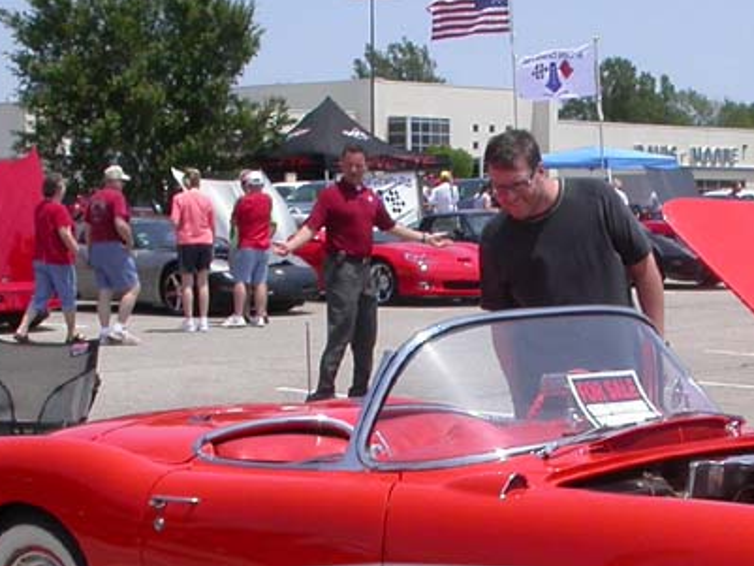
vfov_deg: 15.1
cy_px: 506
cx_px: 543
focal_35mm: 97
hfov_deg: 20.1
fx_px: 2113
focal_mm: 7.85
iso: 100
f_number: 7.5
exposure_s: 1/364
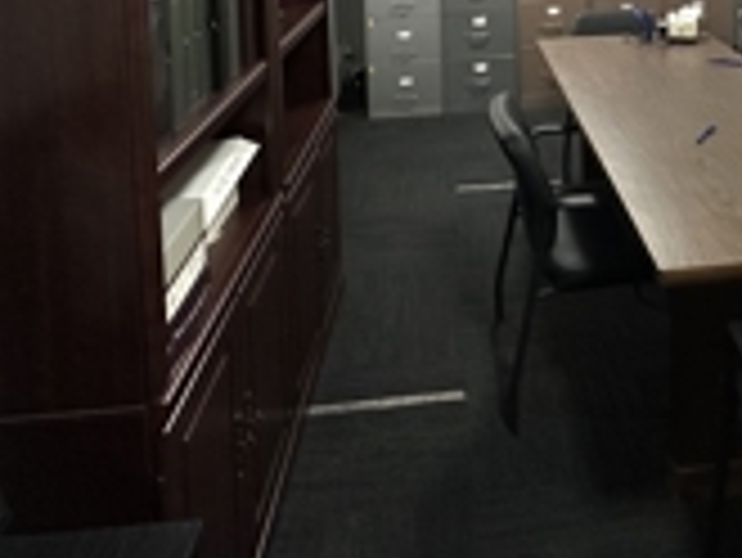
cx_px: 535
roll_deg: +1.1
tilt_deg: -3.0
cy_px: -94
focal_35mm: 34
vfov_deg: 34.4
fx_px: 729
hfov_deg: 52.1
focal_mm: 2.22
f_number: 2.2
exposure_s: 1/60
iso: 500
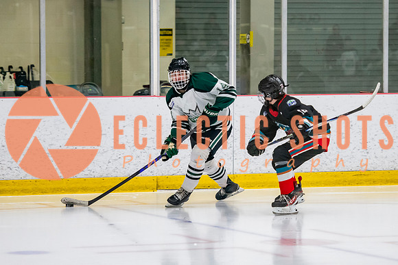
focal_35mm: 208
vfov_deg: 6.6
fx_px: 2303
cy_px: 148
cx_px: 220
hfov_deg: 9.9
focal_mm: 130
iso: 2000
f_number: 3.2
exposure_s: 1/640
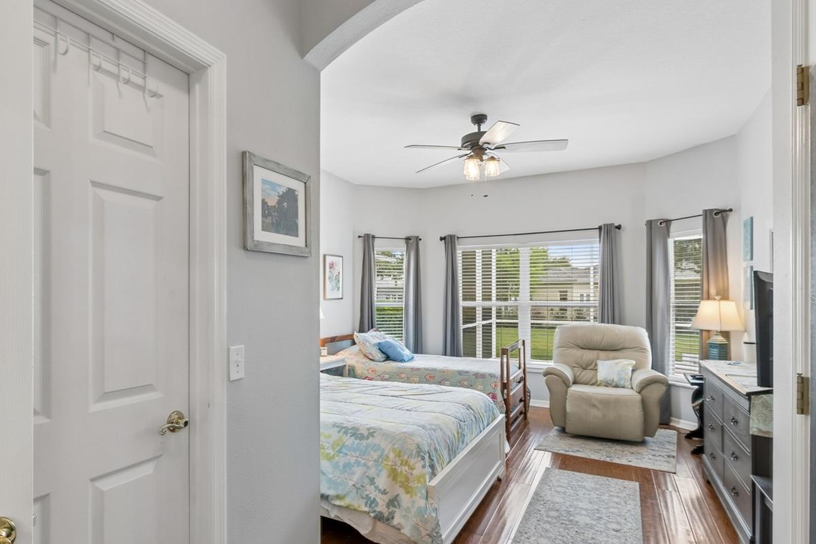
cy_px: 298
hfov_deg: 83.0
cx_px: 326
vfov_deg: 61.8
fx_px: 453
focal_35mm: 20
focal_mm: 10
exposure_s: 1/10
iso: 100
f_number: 7.1
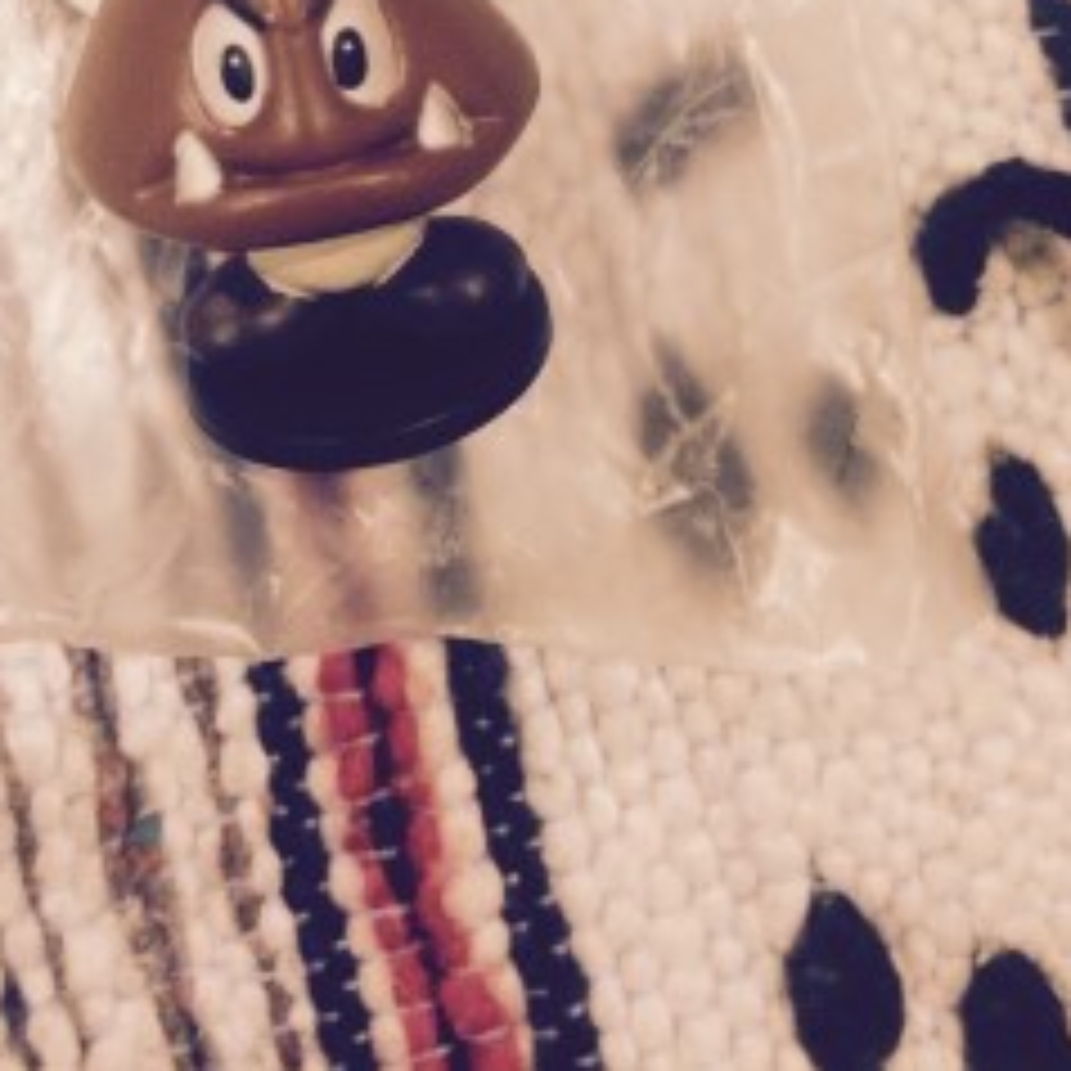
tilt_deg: -88.1
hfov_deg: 36.7
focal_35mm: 46
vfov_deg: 34.8
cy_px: 115
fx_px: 1610
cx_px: 432
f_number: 2.2
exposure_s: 1/30
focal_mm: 4.15
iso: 250
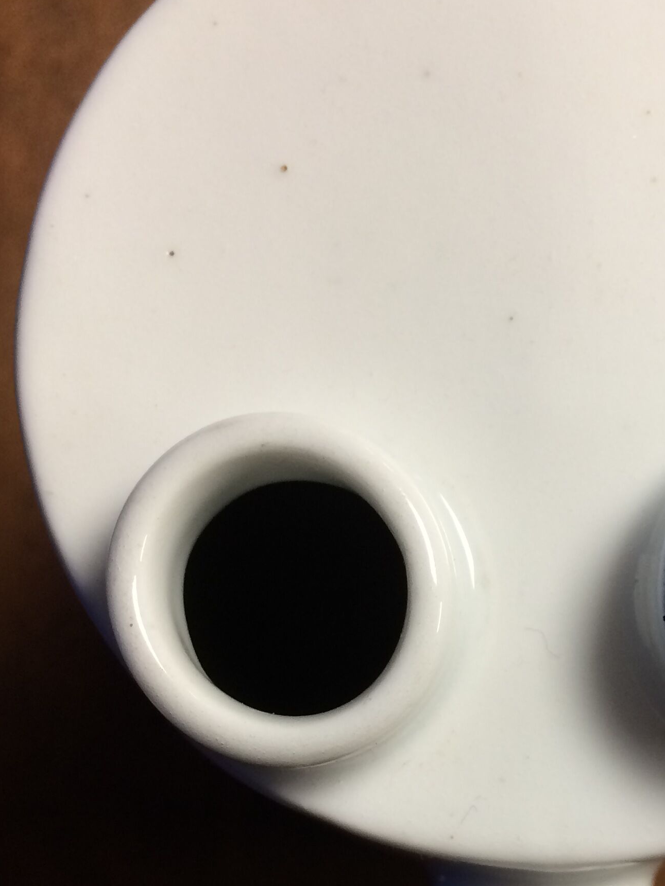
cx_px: 547
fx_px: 1409
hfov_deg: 26.0
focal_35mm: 55
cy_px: 661
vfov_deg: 34.2
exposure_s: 1/33
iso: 64
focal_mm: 4.15
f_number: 2.2
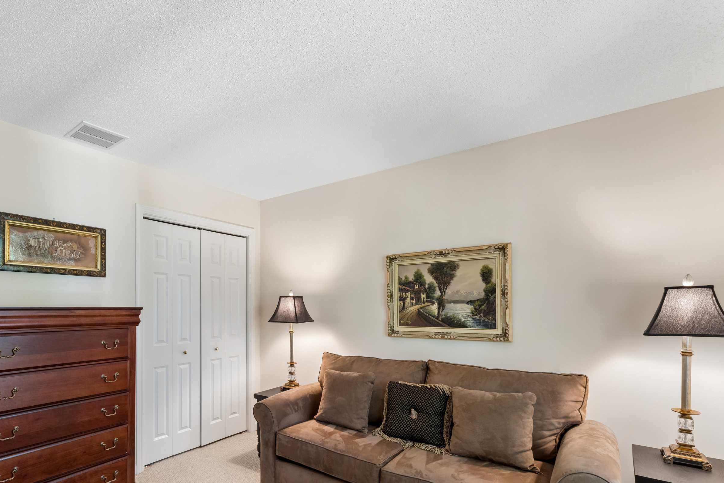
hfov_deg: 88.2
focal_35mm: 18
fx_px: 362
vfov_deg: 66.2
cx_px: 270
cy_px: 308
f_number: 13
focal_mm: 14
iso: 400
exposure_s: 1/1.25
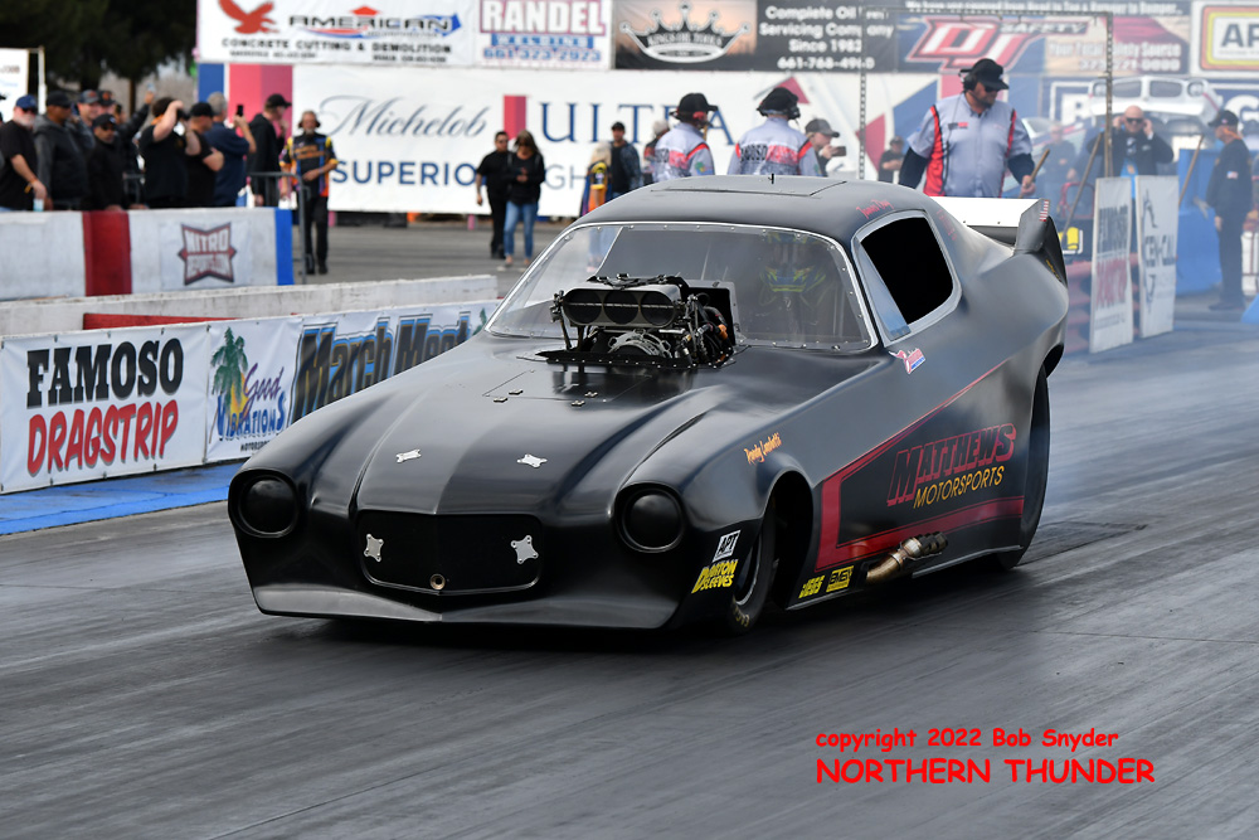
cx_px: 630
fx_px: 5876
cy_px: 420
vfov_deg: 8.2
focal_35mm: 168
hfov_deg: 12.2
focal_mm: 112
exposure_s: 1/1000
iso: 160
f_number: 5.6
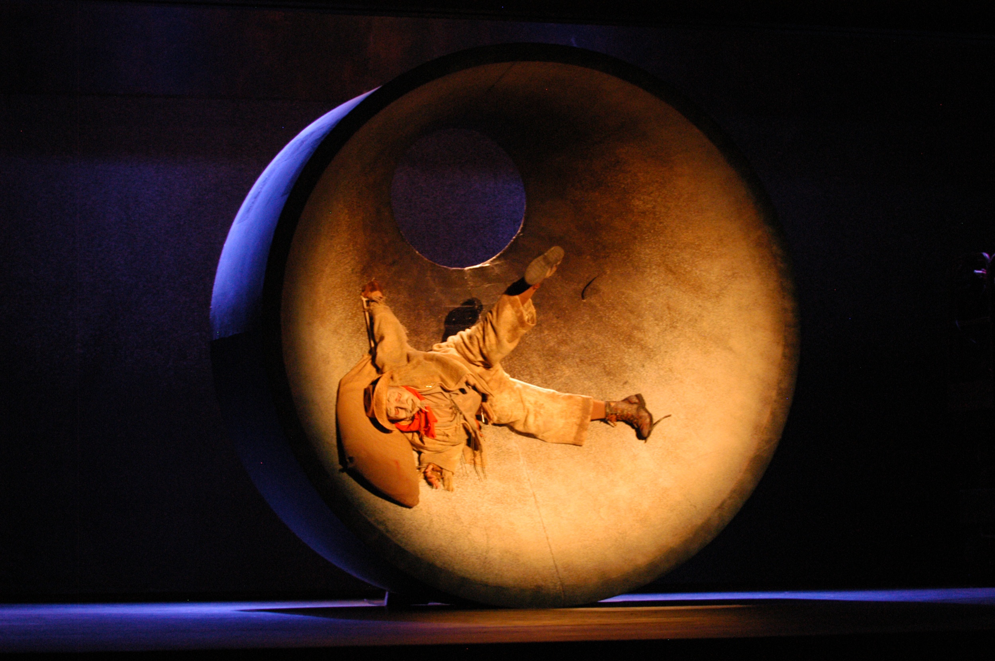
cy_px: 330
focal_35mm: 105
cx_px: 498
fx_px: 2899
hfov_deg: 19.5
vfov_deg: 13.0
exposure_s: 1/8
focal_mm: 70
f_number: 3.5
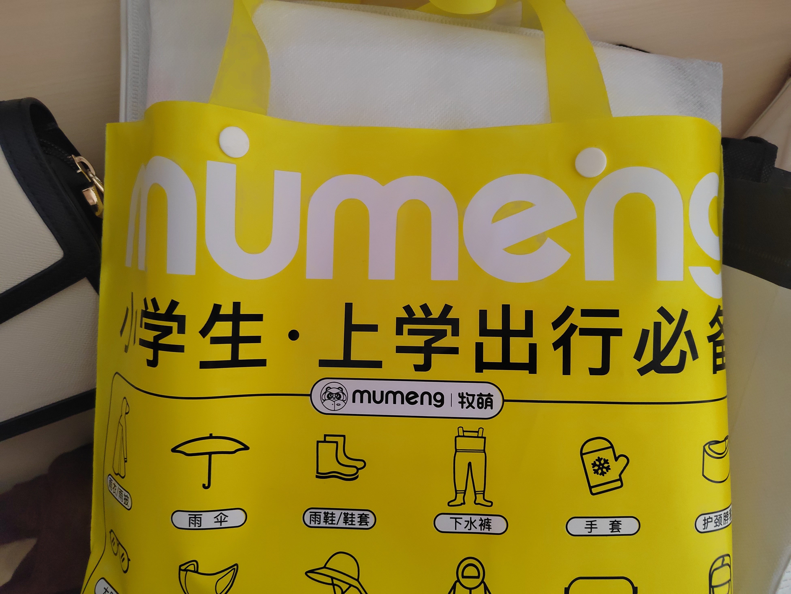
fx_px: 526
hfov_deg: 73.9
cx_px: 396
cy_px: 297
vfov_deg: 58.9
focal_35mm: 23
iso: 3713
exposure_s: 1/50
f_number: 1.9
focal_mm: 5.52
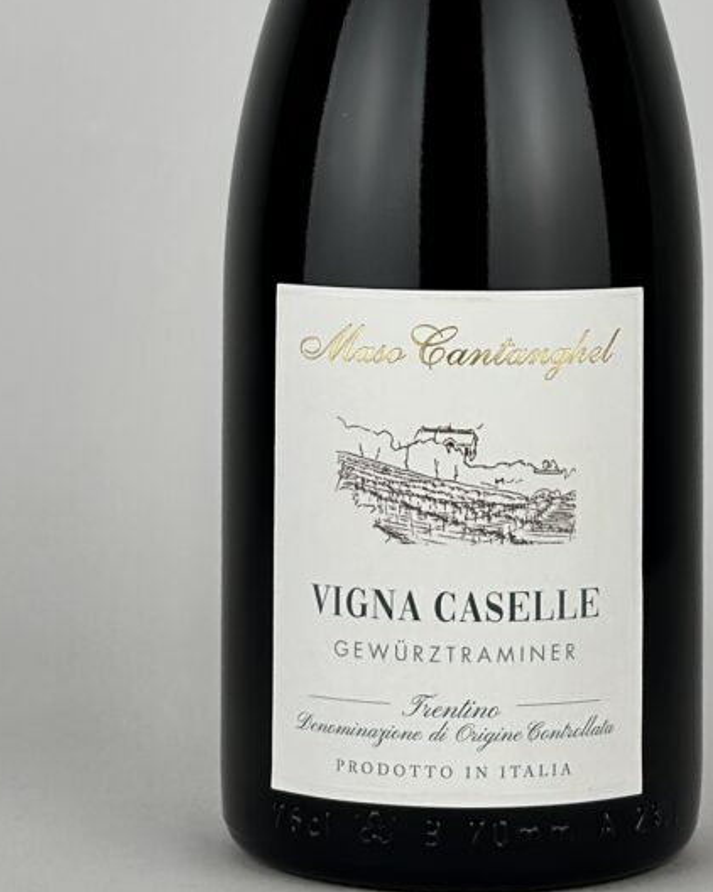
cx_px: 421
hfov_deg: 10.9
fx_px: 3748
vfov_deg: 13.4
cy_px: -37
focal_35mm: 142
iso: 80
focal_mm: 6.86
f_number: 1.78
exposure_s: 1/816
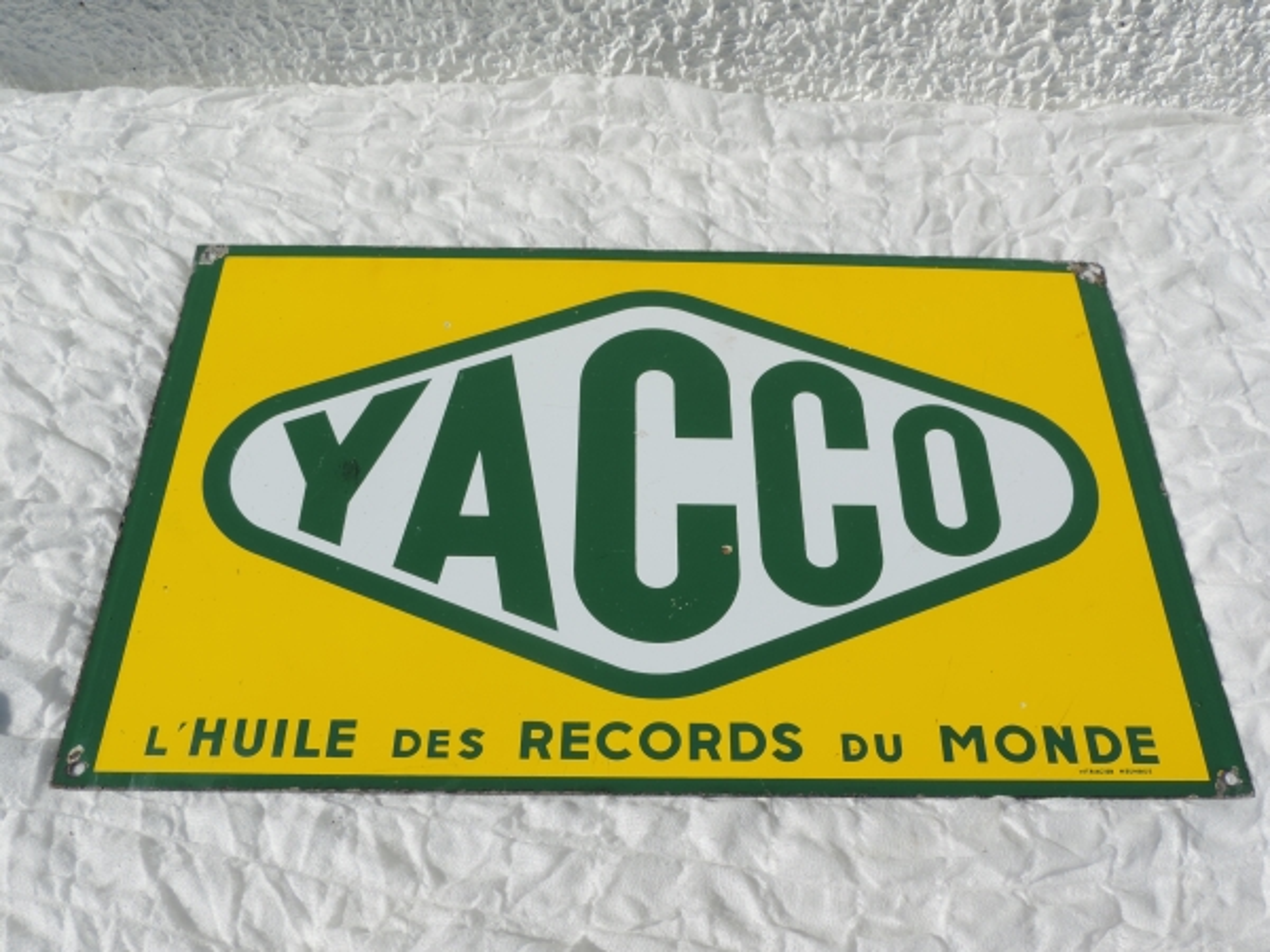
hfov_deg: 52.6
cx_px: 635
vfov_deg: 40.7
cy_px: 476
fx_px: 1284
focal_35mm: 35
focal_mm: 6.2
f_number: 4.1
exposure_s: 1/1250
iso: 80
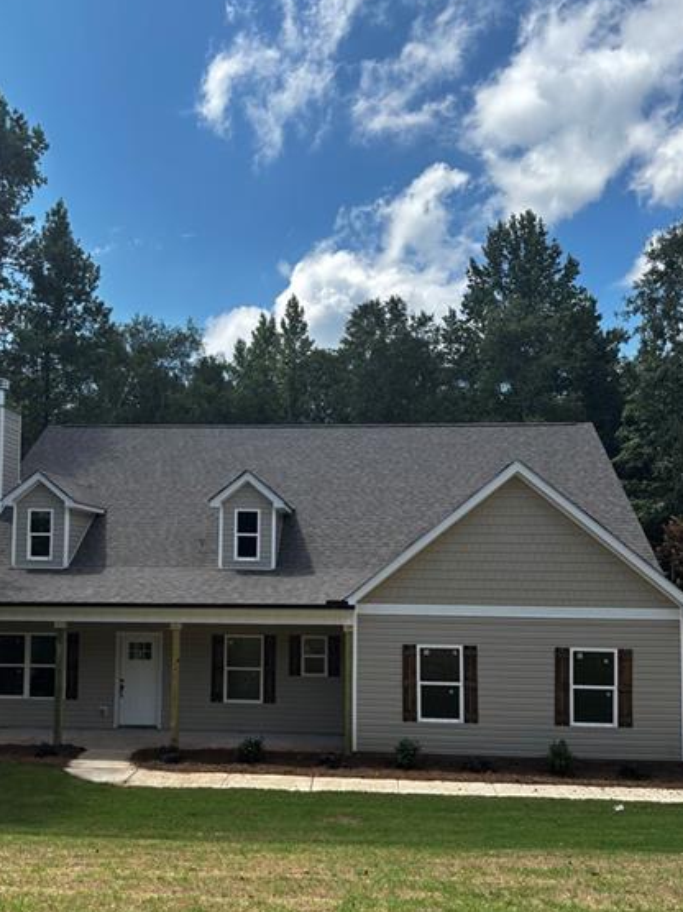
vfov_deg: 51.2
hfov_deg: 39.5
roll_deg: -0.8
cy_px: 526
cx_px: 284
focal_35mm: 36
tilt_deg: +2.6
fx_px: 947
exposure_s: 1/3021
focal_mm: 5.96
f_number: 1.6
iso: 50
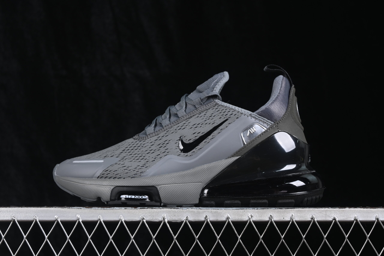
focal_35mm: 75
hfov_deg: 27.0
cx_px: 192
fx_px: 800
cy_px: 128
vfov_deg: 18.2
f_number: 6.3
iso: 160
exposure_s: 1/60
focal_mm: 50
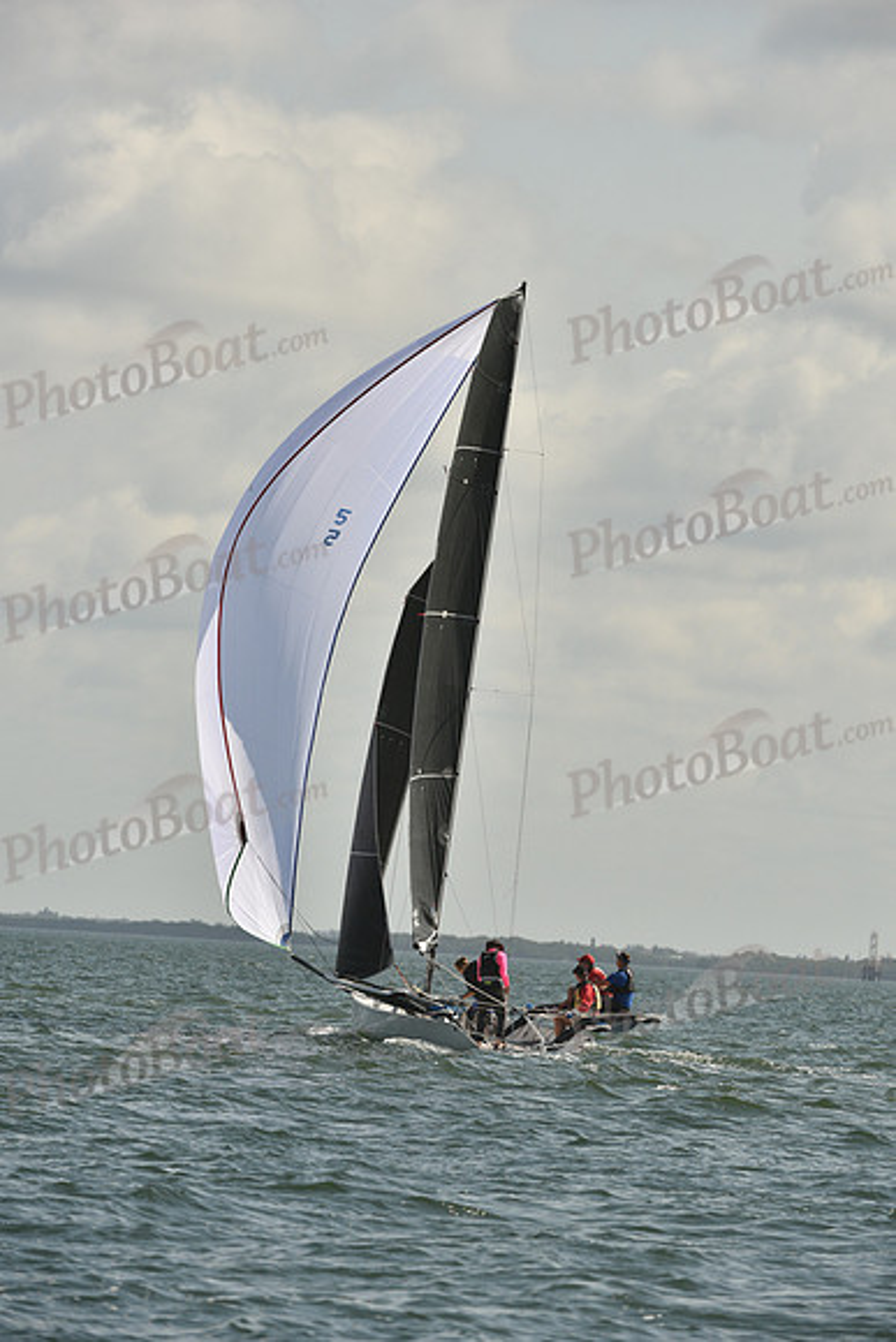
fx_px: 11192
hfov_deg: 4.6
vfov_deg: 6.9
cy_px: 671
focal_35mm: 300
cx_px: 448
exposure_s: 1/1250
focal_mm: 300
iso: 400
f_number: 9
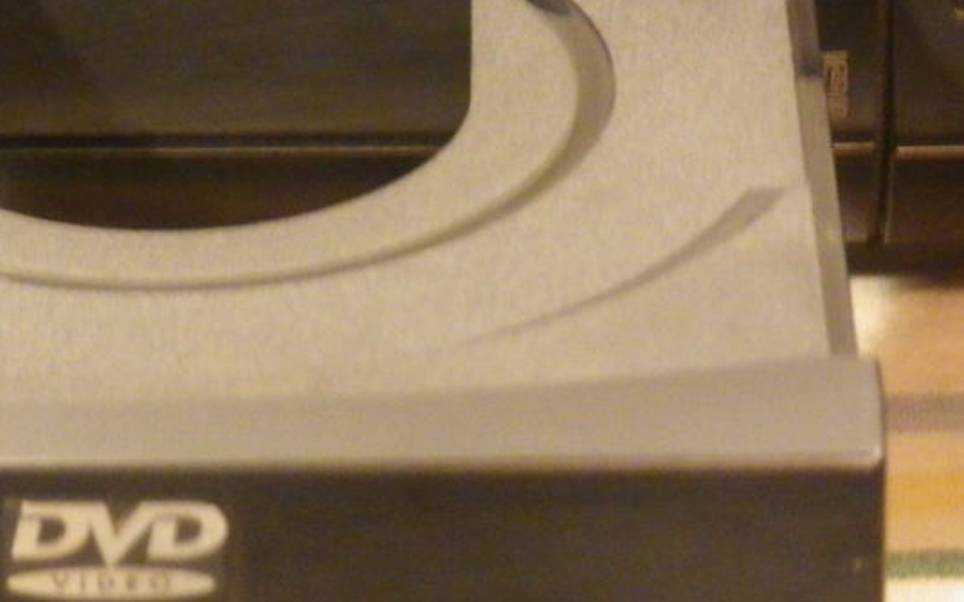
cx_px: 200
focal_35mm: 212
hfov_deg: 9.9
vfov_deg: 6.2
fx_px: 5568
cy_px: 119
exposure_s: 1/4
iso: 800
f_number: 5.1
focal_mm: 19.1
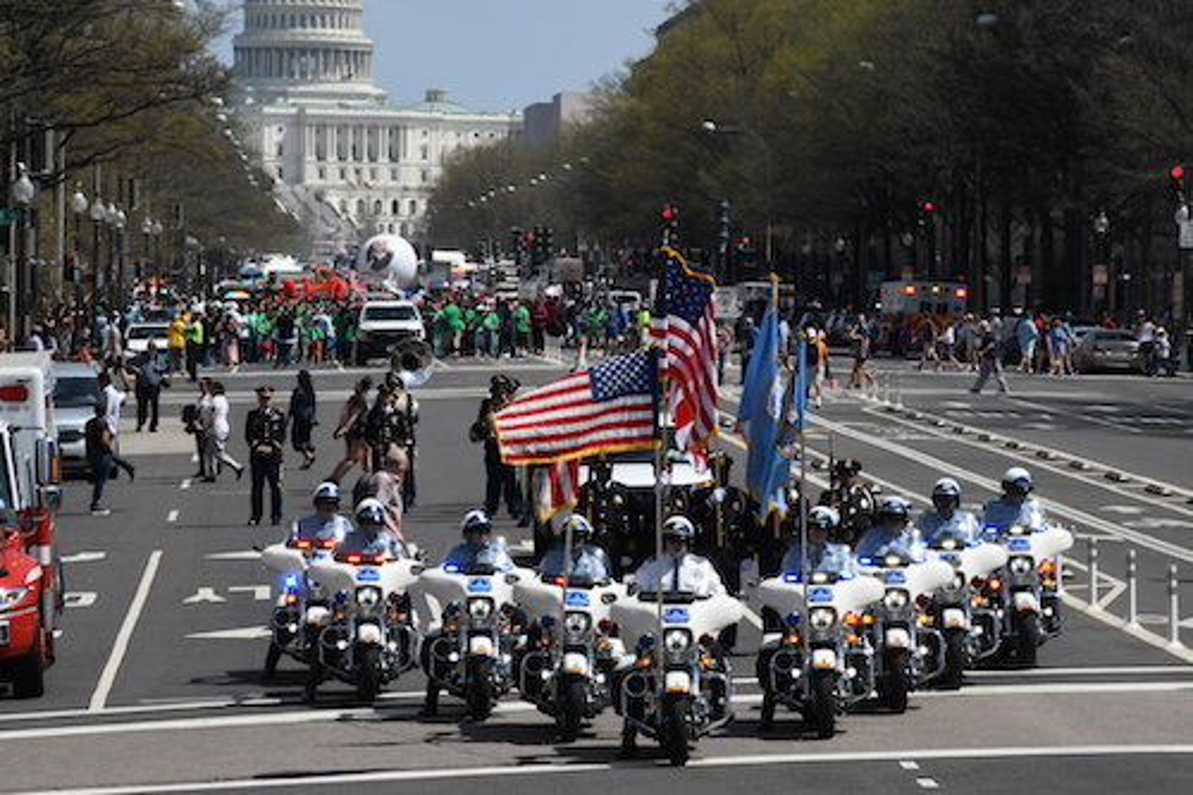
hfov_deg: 9.8
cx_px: 596
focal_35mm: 210
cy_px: 398
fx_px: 6956
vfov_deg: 6.5
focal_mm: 140
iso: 320
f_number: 16
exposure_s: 1/250
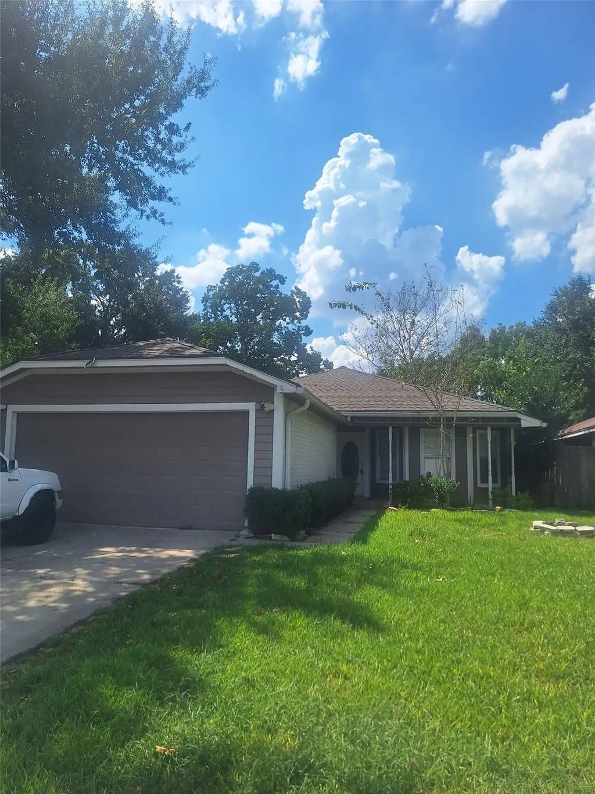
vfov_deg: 73.9
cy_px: 397
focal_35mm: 23
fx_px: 527
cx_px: 298
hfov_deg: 58.9
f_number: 1.8
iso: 40
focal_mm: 5.54
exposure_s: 1/5051
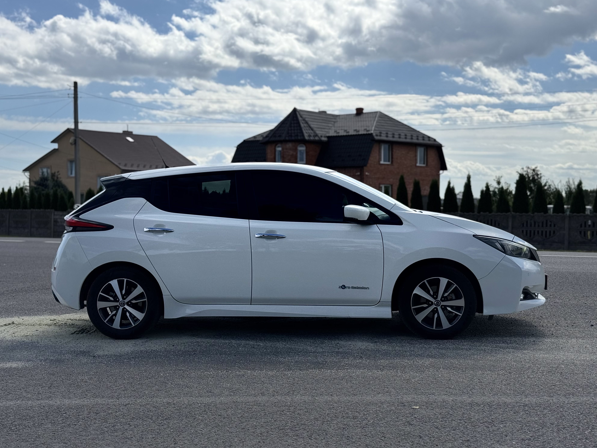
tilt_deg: -0.9
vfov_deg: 29.7
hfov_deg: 38.9
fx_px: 845
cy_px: 220
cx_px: 294
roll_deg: -0.5
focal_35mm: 49
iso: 64
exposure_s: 1/5376
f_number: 1.78
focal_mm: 6.76
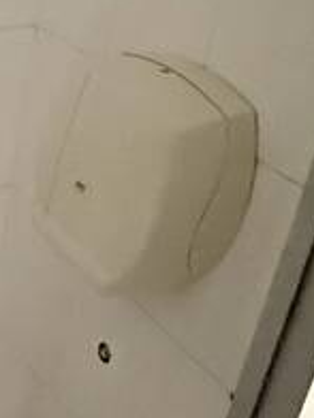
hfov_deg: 16.0
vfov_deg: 25.3
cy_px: 241
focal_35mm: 77
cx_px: -265
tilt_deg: -30.3
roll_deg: -0.1
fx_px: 931
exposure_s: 1/60
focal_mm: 2.22
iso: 1250
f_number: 2.2
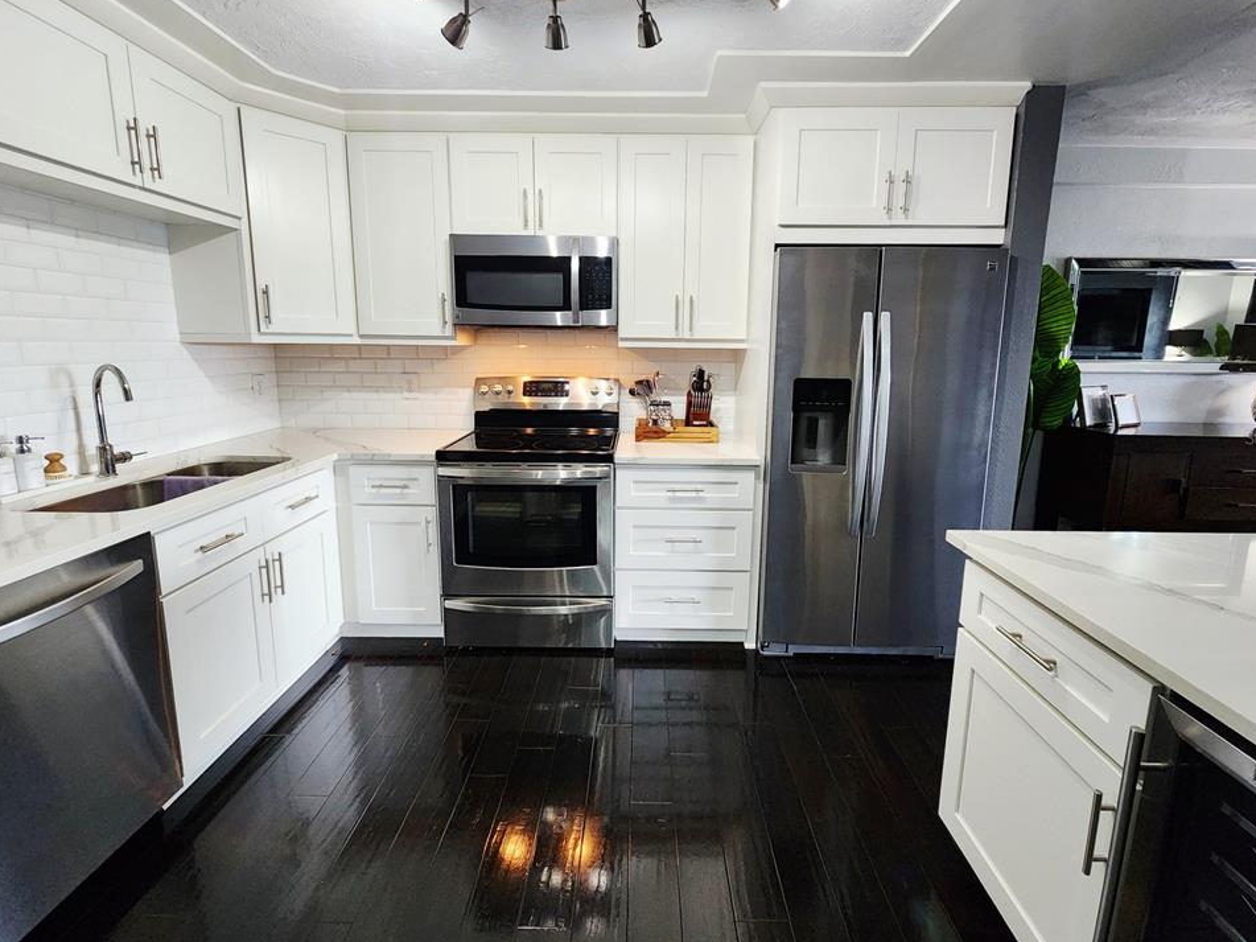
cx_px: 648
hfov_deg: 102.0
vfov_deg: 85.5
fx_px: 508
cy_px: 437
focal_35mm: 14
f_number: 2.2
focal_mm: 2.2
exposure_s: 1/60.2
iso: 320
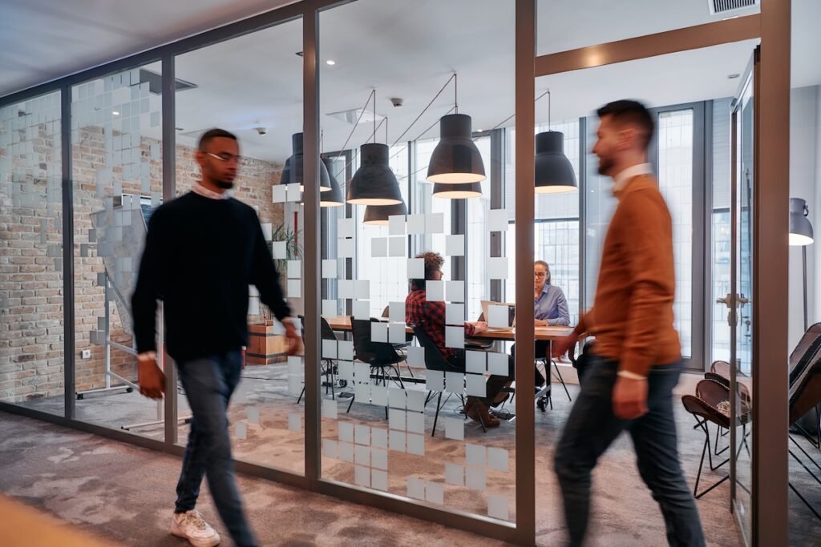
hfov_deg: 73.7
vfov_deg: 53.1
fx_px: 547
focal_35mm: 24
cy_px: 274
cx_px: 410
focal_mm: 24
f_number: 3.5
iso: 180
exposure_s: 1/30
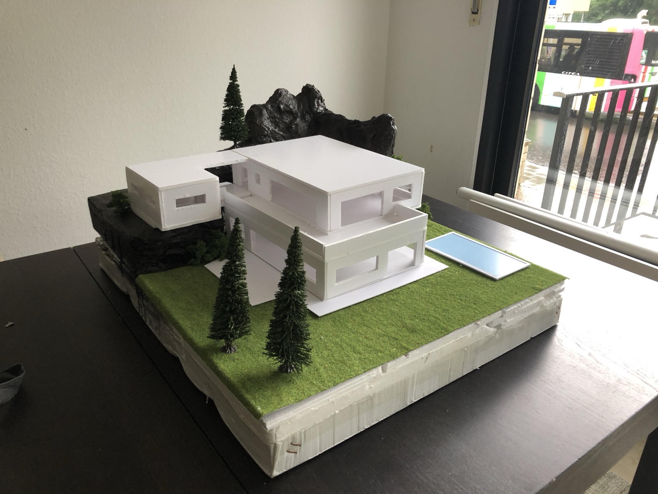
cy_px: 247
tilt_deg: -23.5
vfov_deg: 49.7
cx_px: 329
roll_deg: +0.6
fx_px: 532
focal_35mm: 28
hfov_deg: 63.4
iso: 32
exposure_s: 1/24
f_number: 1.8
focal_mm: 3.99
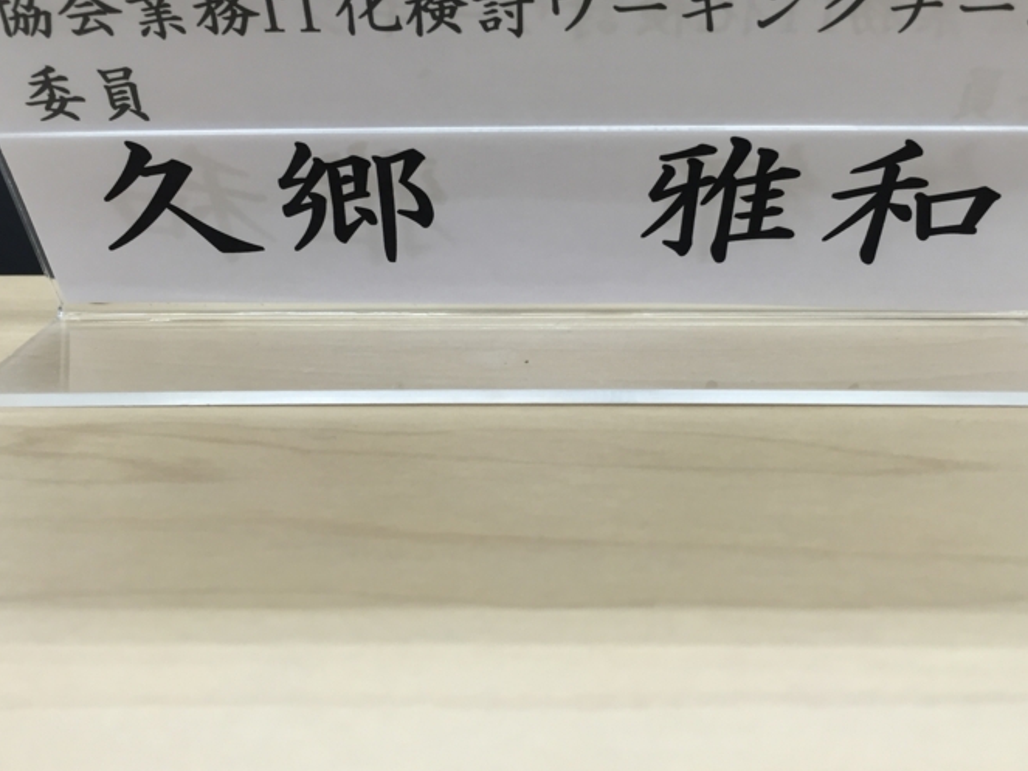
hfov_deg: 52.6
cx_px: 529
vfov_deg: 40.6
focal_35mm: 35
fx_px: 1039
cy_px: 320
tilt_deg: -18.4
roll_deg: +0.8
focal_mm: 4.15
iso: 32
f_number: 2.2
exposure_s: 1/40
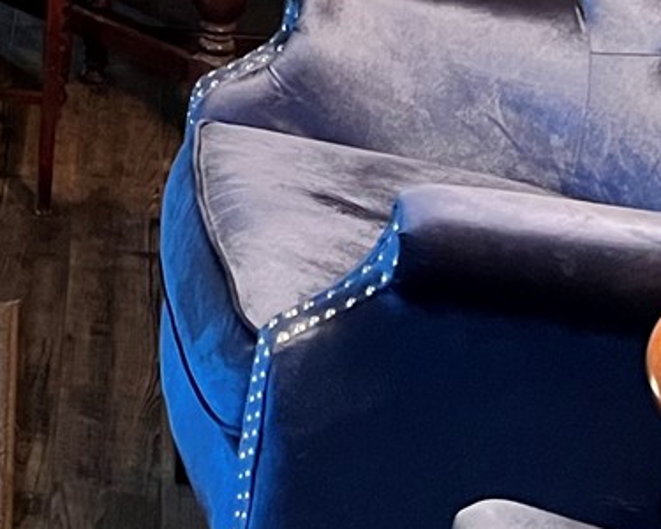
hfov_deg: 13.5
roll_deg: -0.8
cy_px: -326
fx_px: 2543
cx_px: -481
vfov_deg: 11.3
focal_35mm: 130
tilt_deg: -13.7
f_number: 1.5
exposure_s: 1/60
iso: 500
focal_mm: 5.7
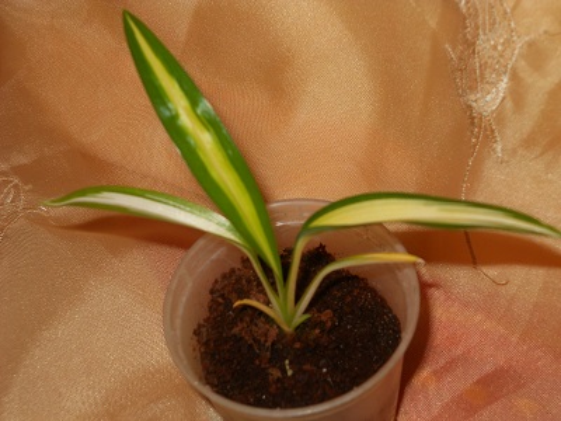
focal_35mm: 66
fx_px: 1070
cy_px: 210
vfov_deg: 22.3
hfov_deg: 29.4
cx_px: 280
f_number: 4
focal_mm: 10.84
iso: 80
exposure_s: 1/60
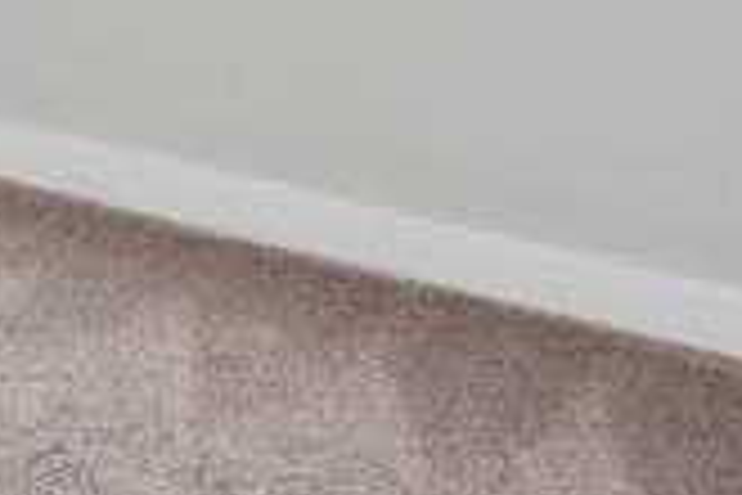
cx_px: -468
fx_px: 2040
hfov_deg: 17.8
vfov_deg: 12.0
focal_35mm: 99
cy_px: -562
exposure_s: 1/25
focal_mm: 16
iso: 400
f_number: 8
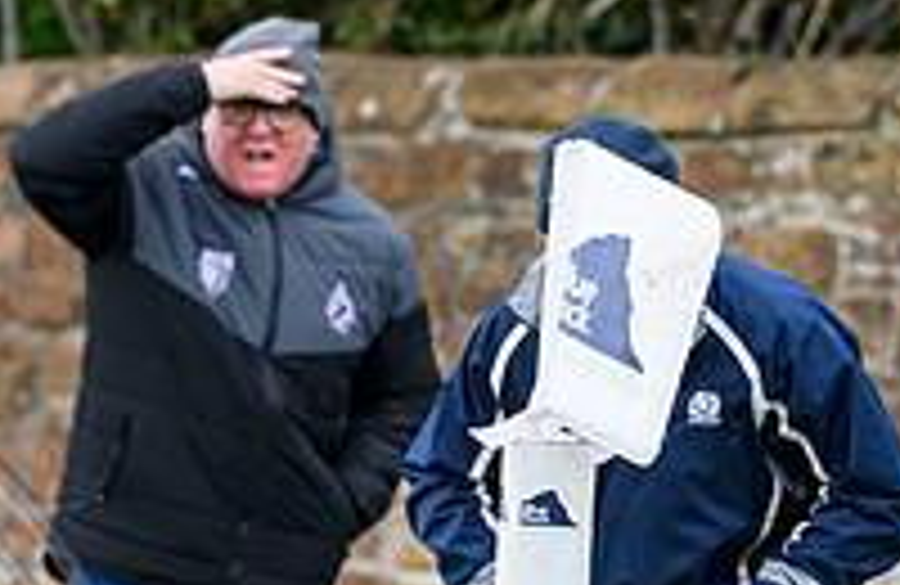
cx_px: -131
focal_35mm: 565
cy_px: 1148
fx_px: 14016
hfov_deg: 3.7
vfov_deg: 2.4
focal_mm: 140
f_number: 3.5
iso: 640
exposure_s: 1/1250
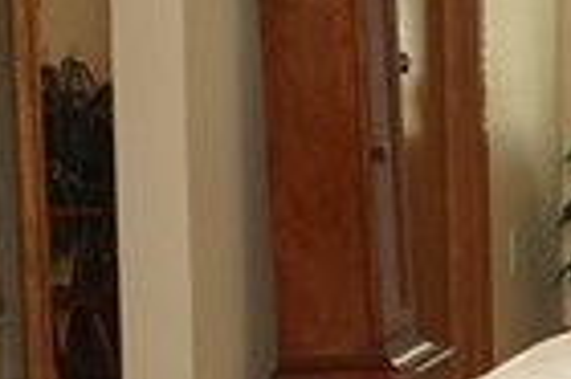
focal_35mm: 217
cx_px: 1746
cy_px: 29
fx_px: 3438
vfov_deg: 6.3
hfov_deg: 8.1
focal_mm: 28
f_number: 4
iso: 800
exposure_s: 1/160
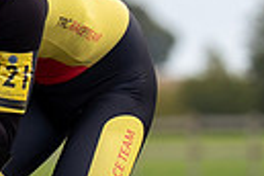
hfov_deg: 1.5
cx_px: -85
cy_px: 300
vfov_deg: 1.0
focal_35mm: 1377
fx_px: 10097
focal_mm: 164
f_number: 3.5
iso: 125
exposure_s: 1/1000
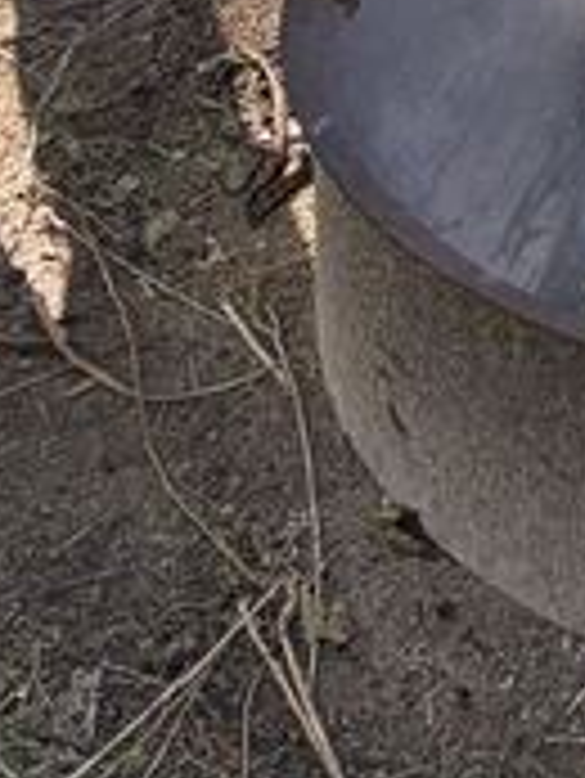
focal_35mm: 154
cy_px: -1367
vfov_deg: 10.2
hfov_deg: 9.3
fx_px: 3466
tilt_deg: -10.8
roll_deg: -2.1
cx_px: 1008
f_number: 1.6
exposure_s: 1/485
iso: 64
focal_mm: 5.96
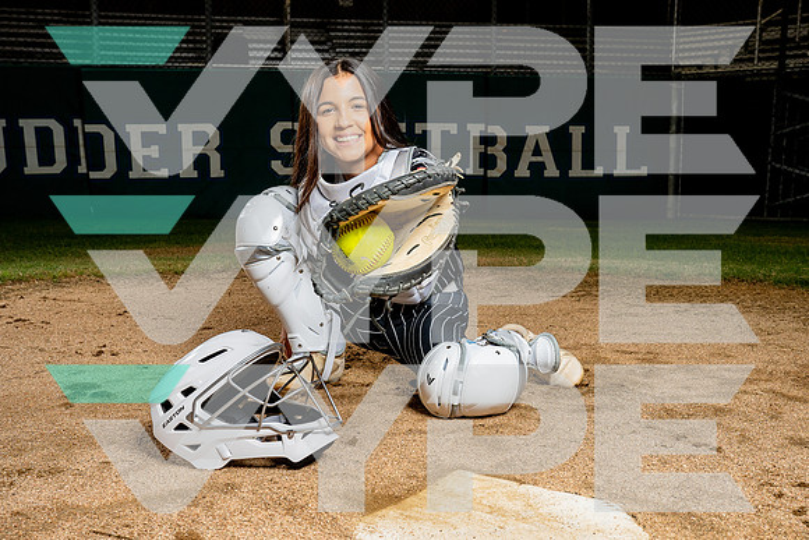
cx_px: 404
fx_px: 851
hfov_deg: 50.9
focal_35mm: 38
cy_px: 270
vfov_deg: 35.2
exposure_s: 1/250
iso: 500
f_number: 8
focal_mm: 36
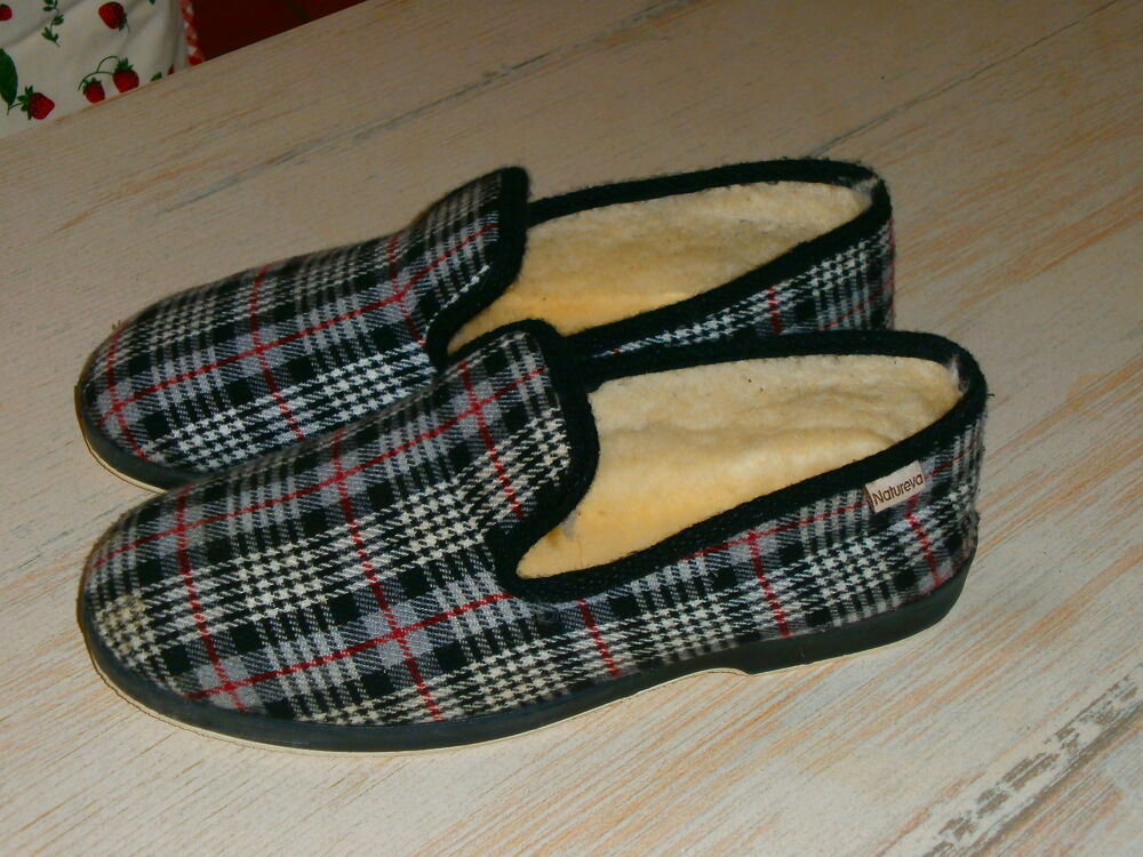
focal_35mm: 53
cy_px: 428
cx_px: 572
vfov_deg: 27.5
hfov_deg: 36.2
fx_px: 1750
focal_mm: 9.4
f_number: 4.1
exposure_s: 1/50
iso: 125
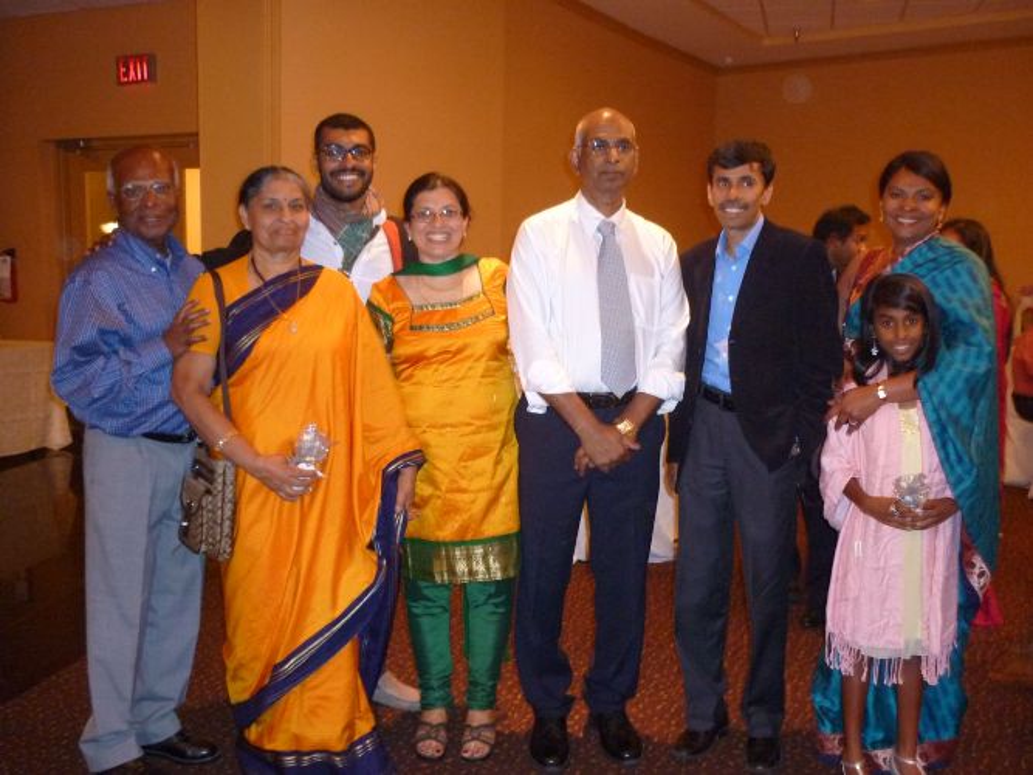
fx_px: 985
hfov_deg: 55.4
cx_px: 516
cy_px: 388
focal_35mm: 33
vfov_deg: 42.9
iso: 400
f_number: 2.8
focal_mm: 5.5
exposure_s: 1/8
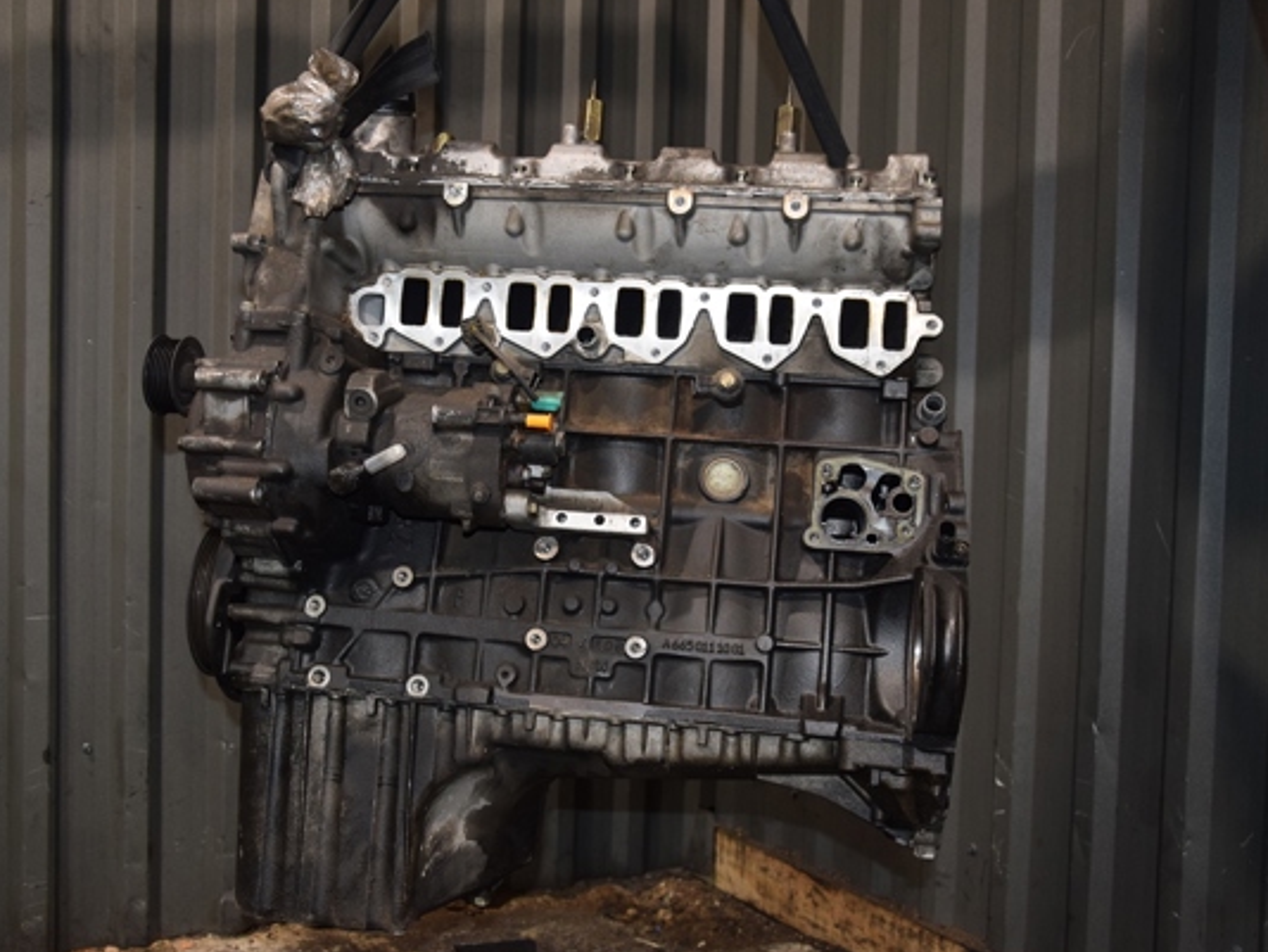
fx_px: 1393
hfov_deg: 48.9
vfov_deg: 37.7
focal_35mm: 38
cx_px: 613
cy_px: 480
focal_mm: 22
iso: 800
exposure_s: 1/60
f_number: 5
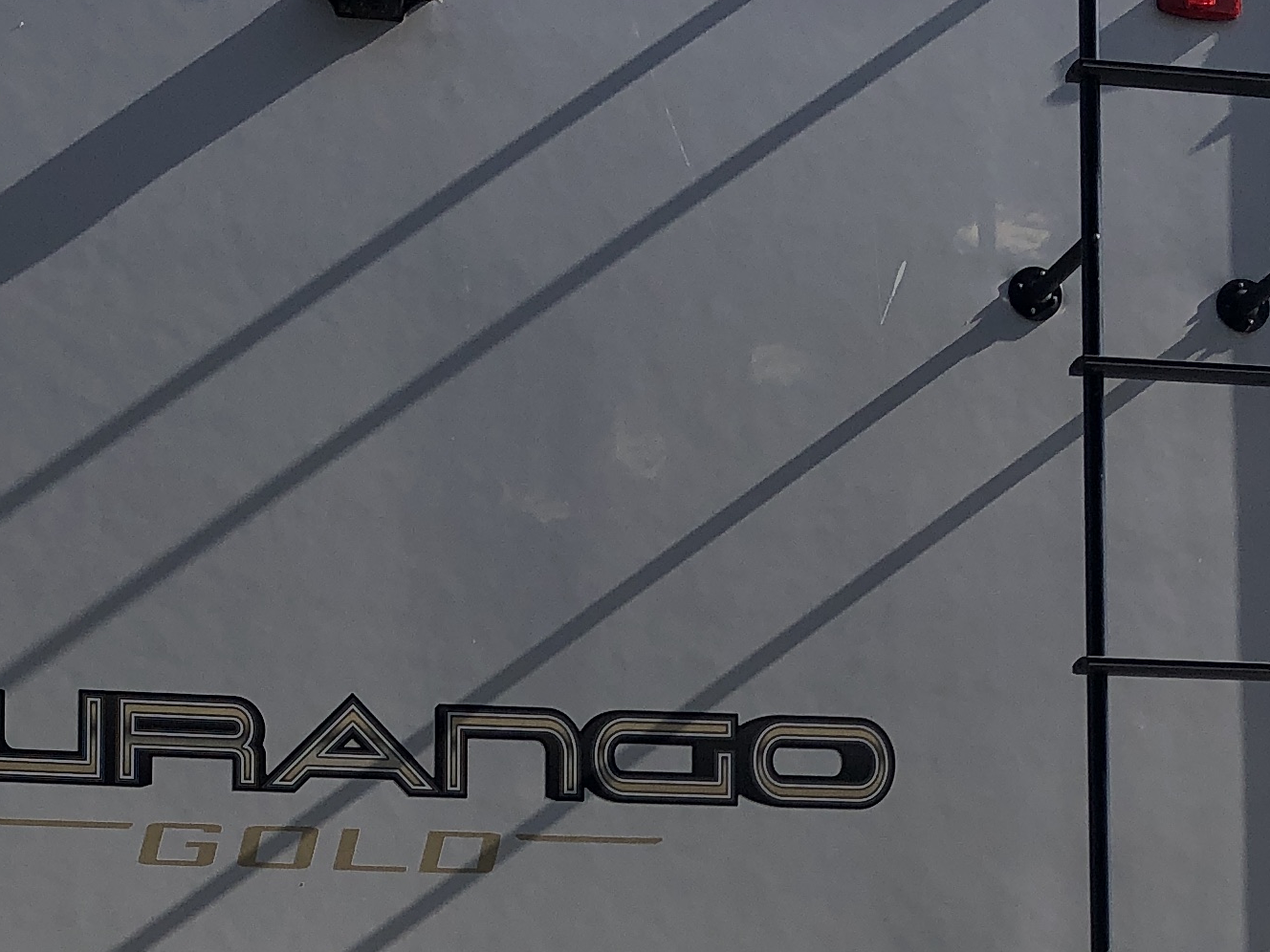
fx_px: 3119
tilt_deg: +3.4
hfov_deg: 22.9
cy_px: 1091
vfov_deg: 16.7
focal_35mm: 85
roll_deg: +0.3
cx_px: 372
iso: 20
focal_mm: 3.99
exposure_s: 1/1372
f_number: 1.8
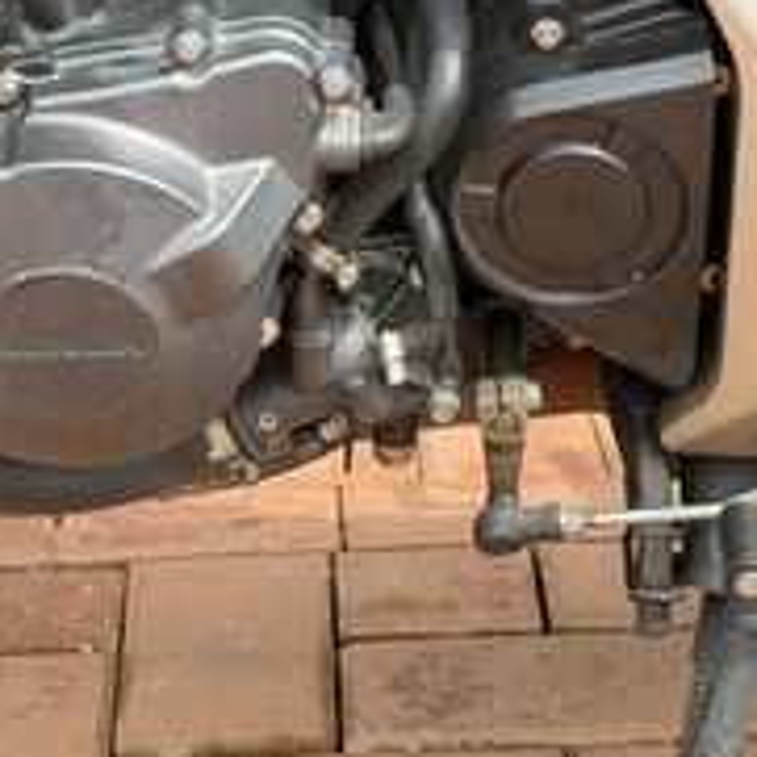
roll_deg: +0.7
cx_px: 527
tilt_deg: -11.5
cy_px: -151
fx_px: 3711
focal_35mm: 150
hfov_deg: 11.6
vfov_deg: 11.4
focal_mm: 6.76
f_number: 1.78
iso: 100
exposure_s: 1/1149
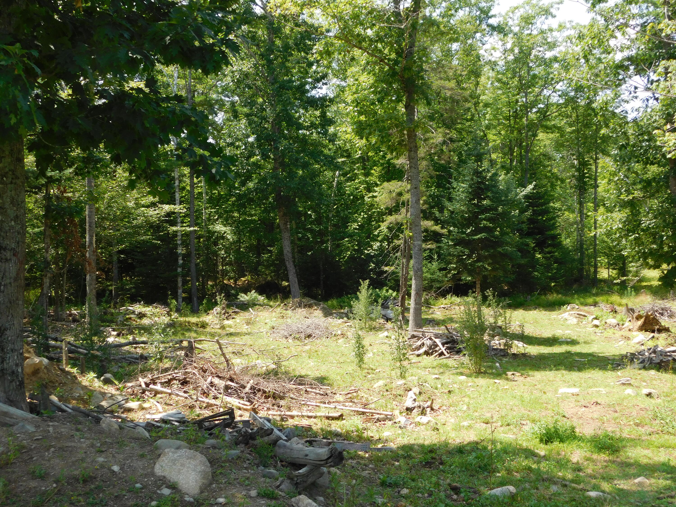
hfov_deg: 46.8
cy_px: 254
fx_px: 781
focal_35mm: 40
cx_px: 338
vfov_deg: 36.0
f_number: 3.6
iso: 125
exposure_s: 1/400
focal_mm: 7.1
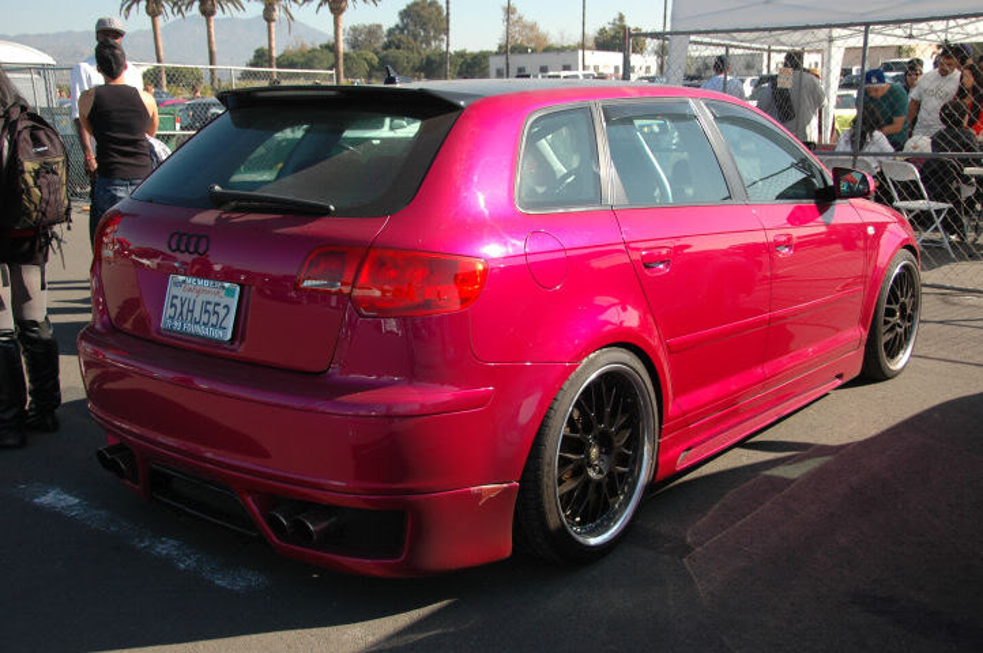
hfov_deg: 49.6
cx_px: 492
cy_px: 326
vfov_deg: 34.1
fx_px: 1064
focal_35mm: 39
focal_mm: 26
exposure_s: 1/800
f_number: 4.5
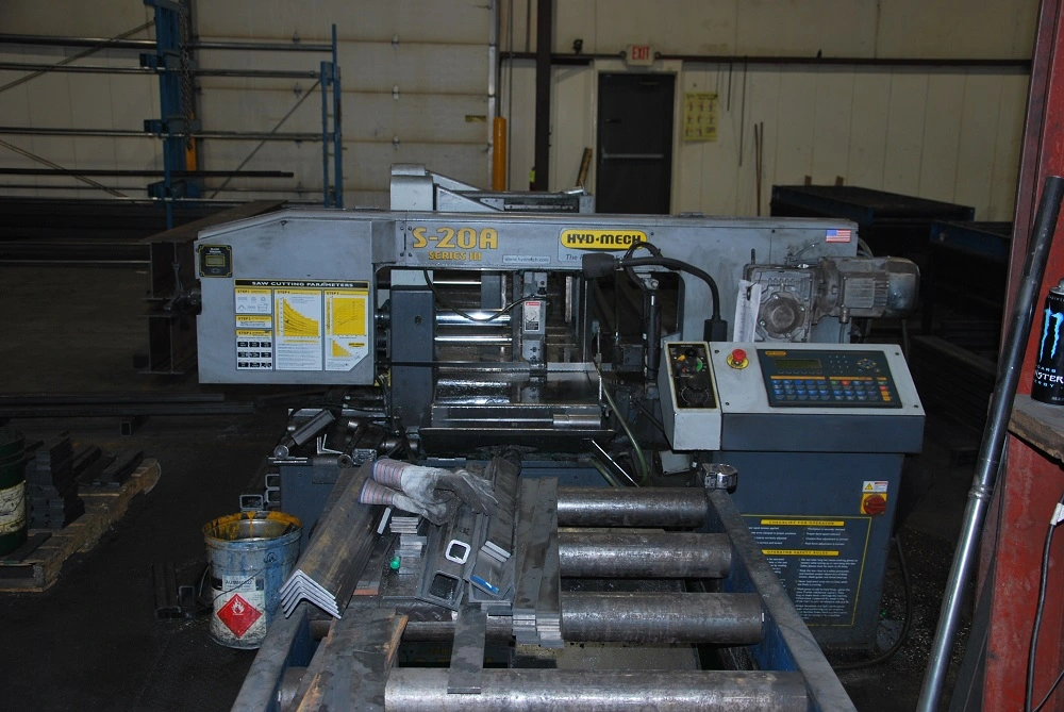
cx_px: 532
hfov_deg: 49.5
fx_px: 1154
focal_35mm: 39
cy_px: 356
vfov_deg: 34.3
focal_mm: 26
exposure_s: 1/60
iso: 200
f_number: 4
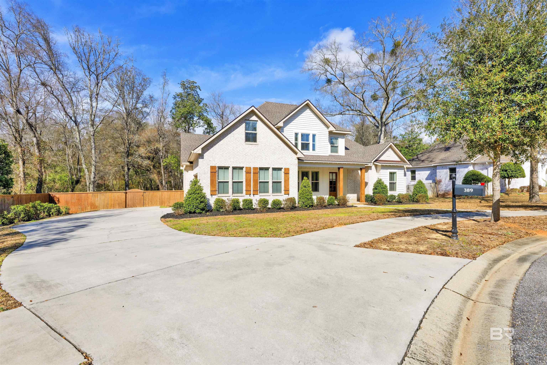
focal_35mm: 16
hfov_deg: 95.0
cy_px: 182
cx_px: 274
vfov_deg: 72.1
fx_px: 251
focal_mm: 16.5
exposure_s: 1/800
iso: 400
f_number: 11
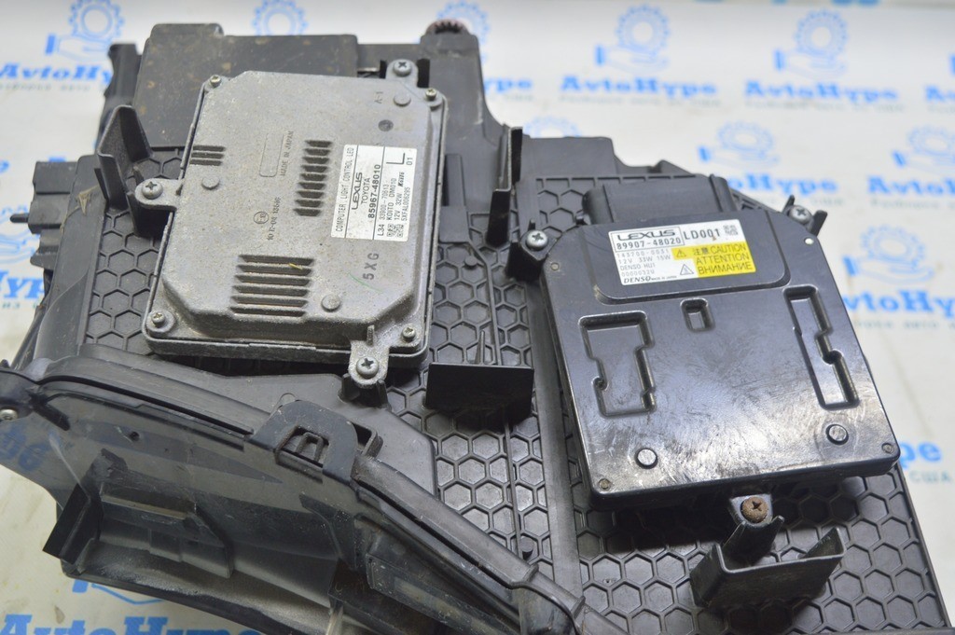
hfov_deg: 45.0
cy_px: 318
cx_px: 478
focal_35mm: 44
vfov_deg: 30.8
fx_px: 1153
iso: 400
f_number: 5.6
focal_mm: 29
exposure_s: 1/20
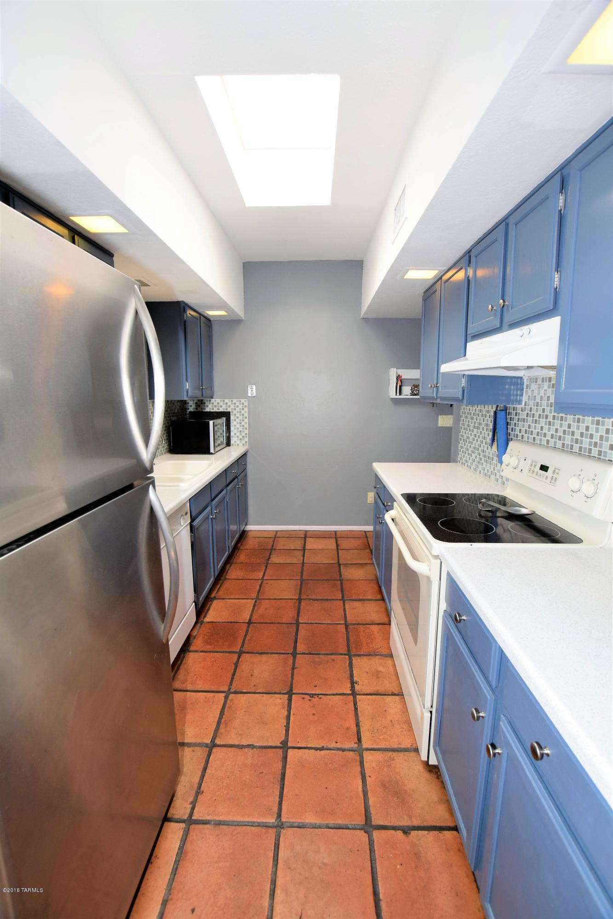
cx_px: 306
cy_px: 460
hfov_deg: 77.3
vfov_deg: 100.4
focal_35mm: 15
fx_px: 383
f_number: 5.6
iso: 450
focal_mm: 10
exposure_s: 1/125
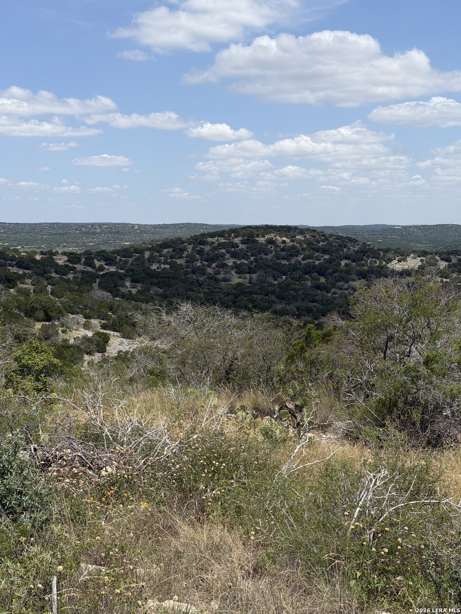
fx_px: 852
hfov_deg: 30.3
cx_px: 230
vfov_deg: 39.7
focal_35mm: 48
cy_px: 307
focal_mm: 6.76
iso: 64
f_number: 1.78
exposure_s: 1/6536
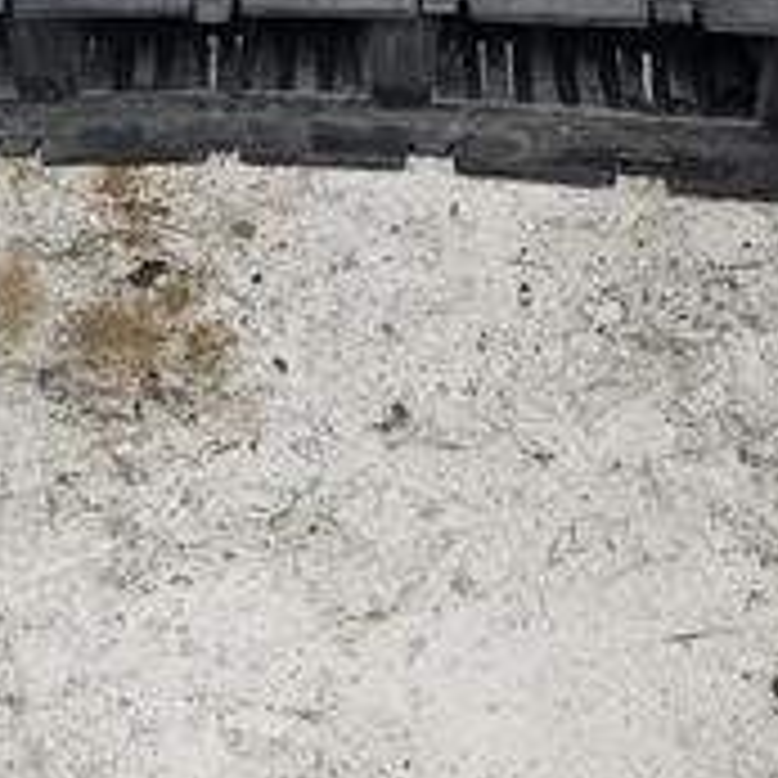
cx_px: 265
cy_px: -36
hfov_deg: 23.0
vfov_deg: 22.0
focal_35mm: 75
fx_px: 1907
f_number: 1.8
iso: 200
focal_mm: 5.4
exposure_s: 1/100
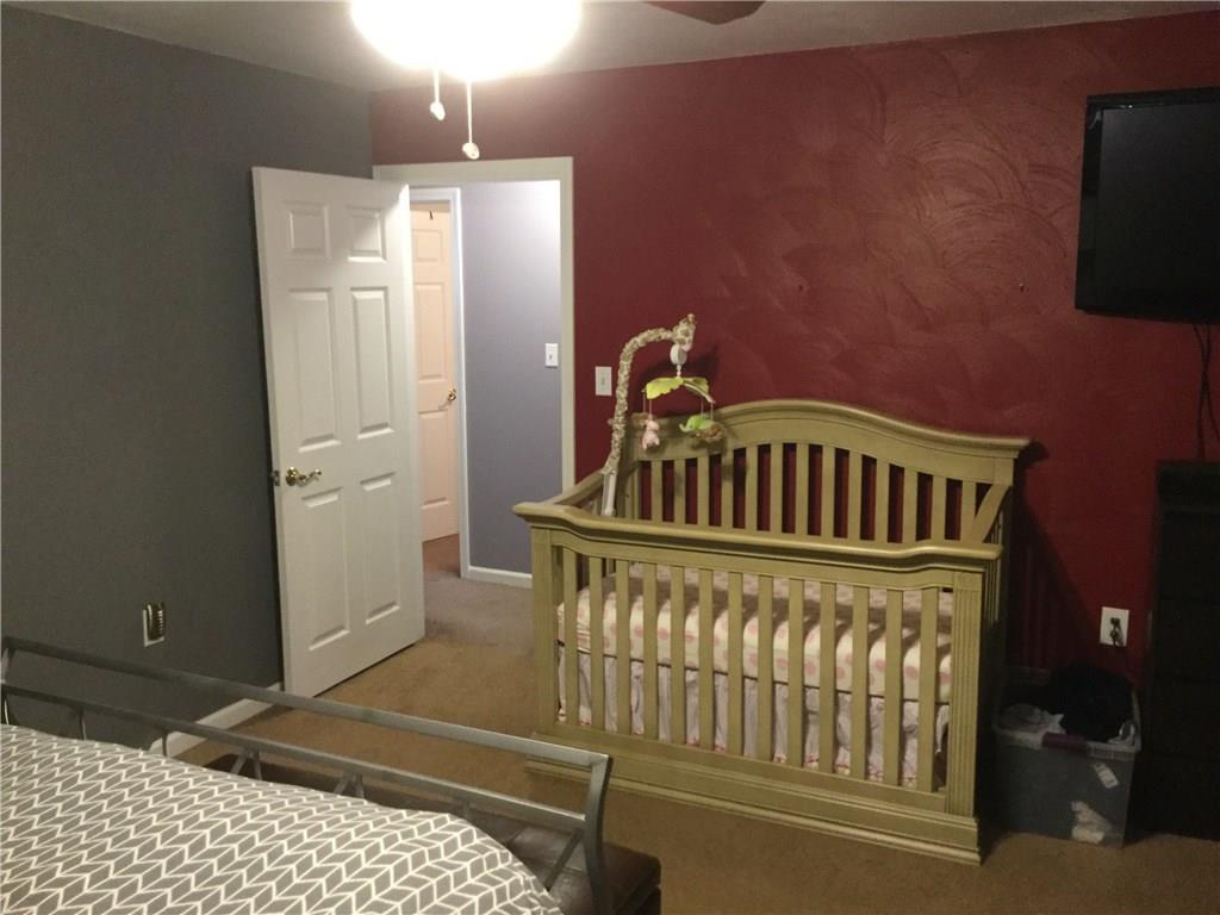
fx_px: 1093
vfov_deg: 45.4
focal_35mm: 31
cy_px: 458
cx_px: 610
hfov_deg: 58.4
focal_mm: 3.3
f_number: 2.4
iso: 200
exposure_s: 1/17
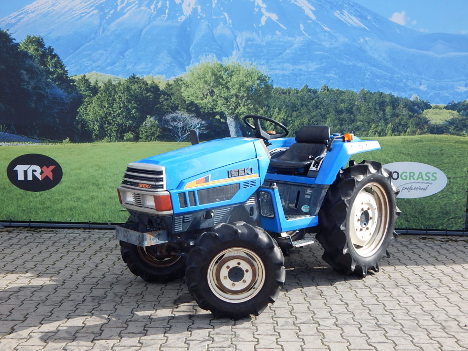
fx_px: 514
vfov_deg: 37.7
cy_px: 176
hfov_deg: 49.0
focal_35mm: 38
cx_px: 234
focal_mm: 6.8
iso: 125
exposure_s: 1/500
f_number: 3.4
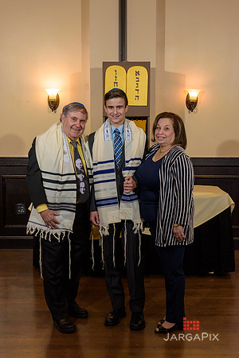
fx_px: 578
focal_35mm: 58
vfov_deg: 34.5
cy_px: 179
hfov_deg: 23.4
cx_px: 120
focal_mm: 58
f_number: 5
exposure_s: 1/125
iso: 1000
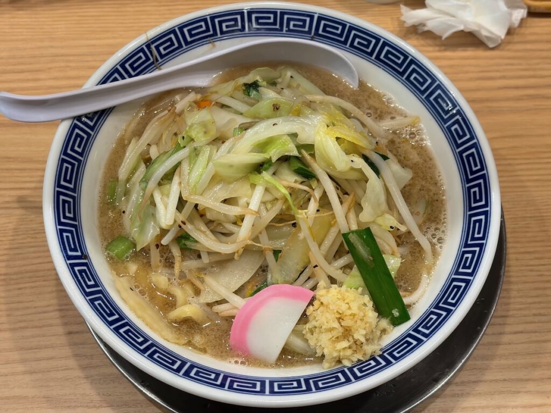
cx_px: 276
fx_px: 828
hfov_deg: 36.8
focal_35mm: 52
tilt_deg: -63.6
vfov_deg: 28.0
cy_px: 206
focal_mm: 5.96
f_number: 1.6
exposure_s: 1/50
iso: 50
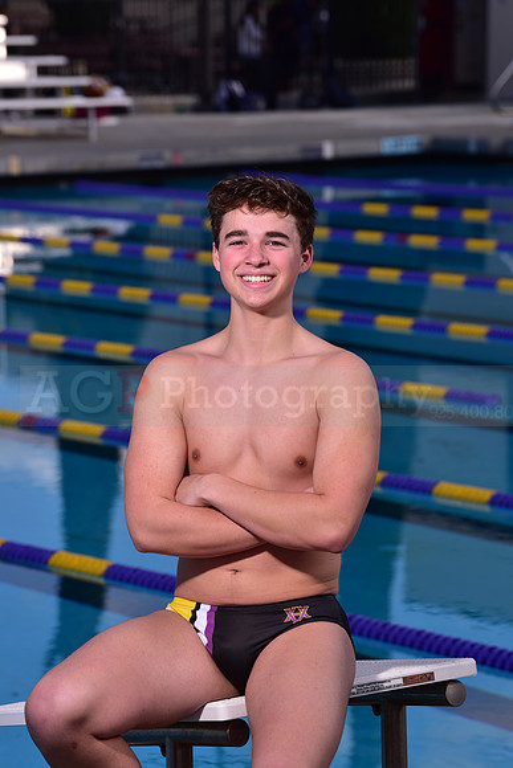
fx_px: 3418
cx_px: 256
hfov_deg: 8.6
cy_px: 384
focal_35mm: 160
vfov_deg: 12.8
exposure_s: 1/250
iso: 80
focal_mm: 160
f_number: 8
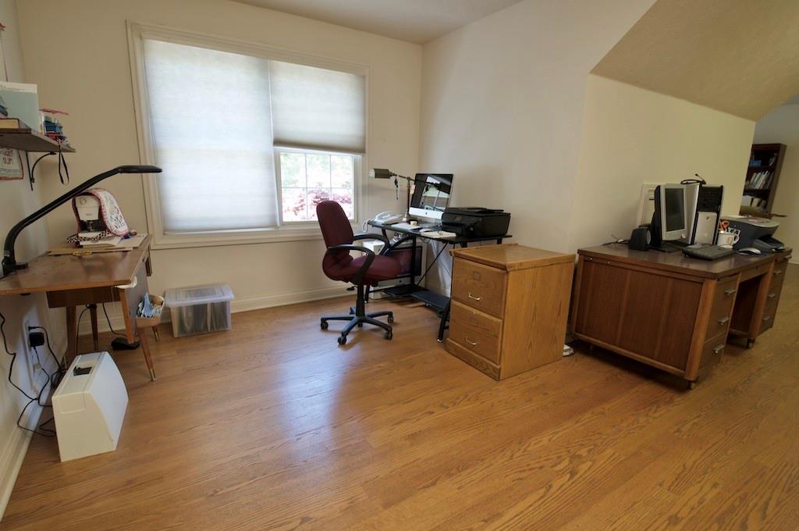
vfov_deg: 69.5
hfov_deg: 92.5
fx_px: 382
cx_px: 400
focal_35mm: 17
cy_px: 266
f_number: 8
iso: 100
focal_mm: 11.5
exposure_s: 1/3
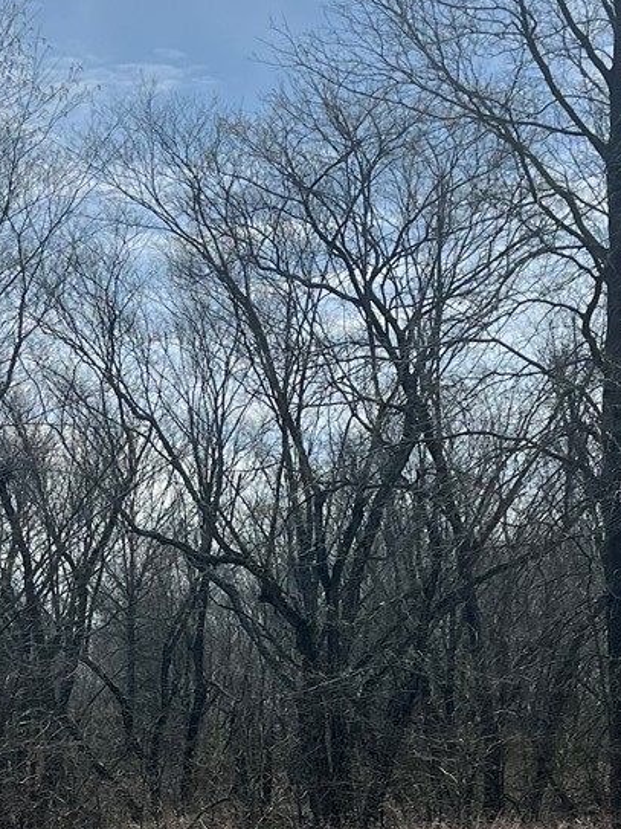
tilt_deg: -0.8
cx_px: 253
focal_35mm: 92
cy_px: 817
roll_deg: +2.3
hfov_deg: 16.0
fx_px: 2201
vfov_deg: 20.7
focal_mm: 5.7
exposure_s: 1/6993
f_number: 1.5
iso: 50
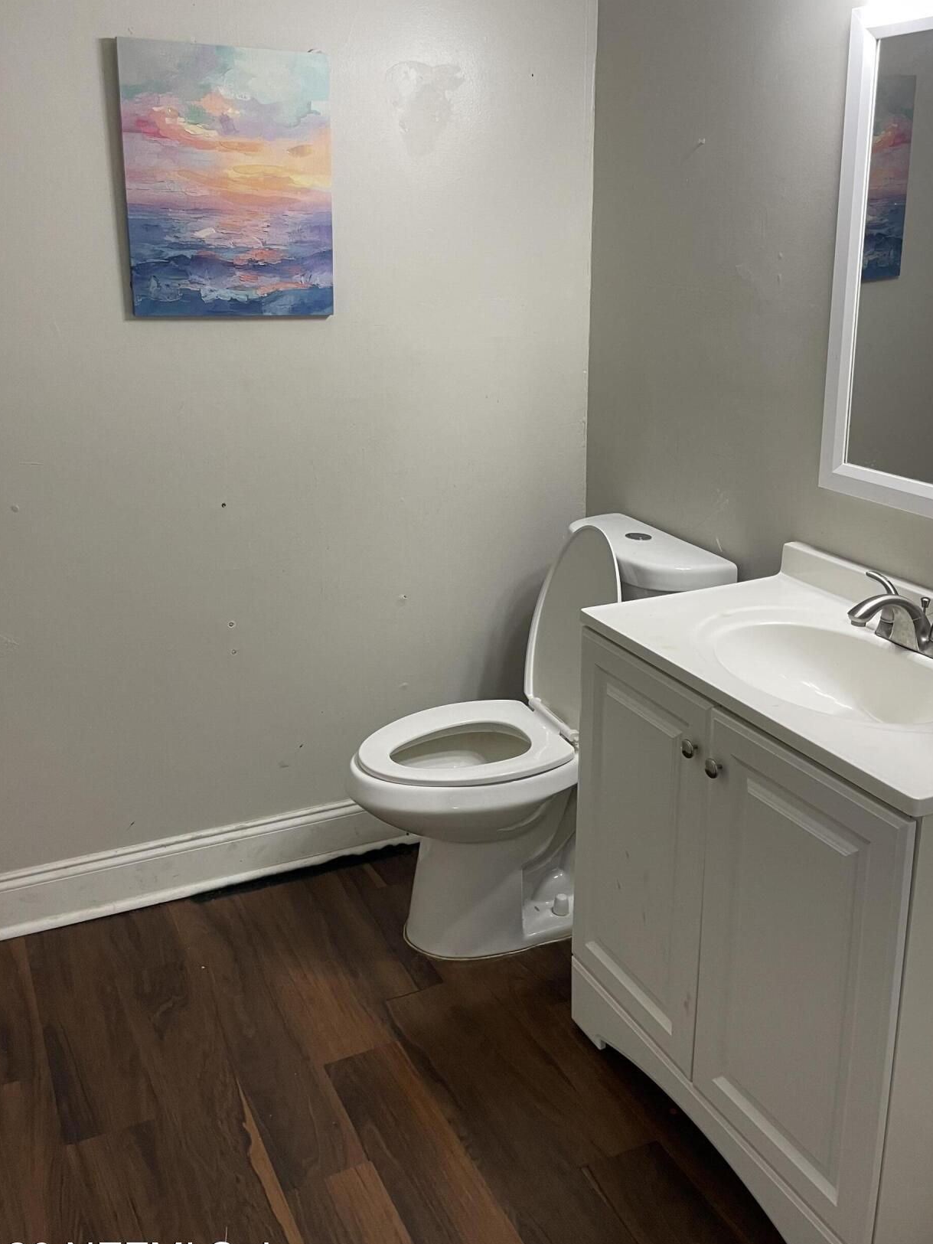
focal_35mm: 32
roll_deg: +0.2
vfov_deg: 56.7
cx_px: 495
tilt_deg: -16.1
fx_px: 1150
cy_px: 563
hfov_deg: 44.1
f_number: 1.6
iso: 100
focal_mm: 4.2
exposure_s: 1/60
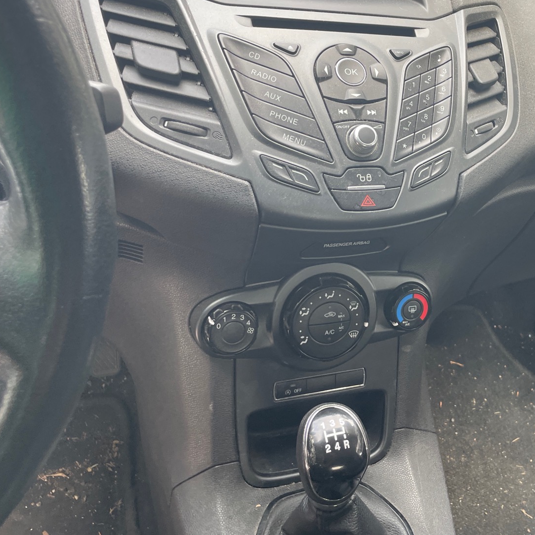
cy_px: 217
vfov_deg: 43.7
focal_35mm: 38
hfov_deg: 42.3
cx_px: 412
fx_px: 664
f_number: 1.6
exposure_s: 1/121
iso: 80
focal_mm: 4.2
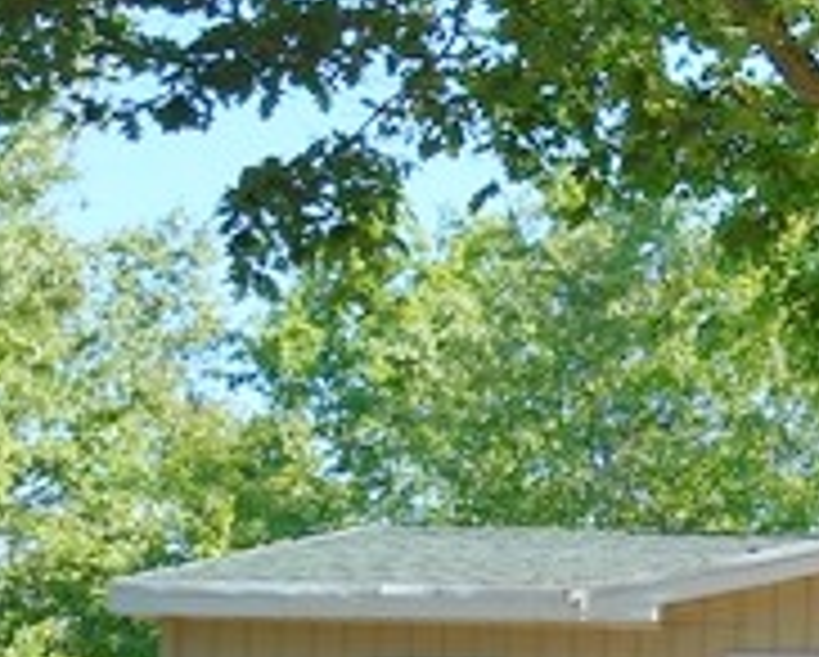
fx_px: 2160
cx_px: 1278
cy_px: 549
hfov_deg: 18.6
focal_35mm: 89
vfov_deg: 17.1
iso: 80
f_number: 3.4
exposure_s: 1/320
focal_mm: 4.7
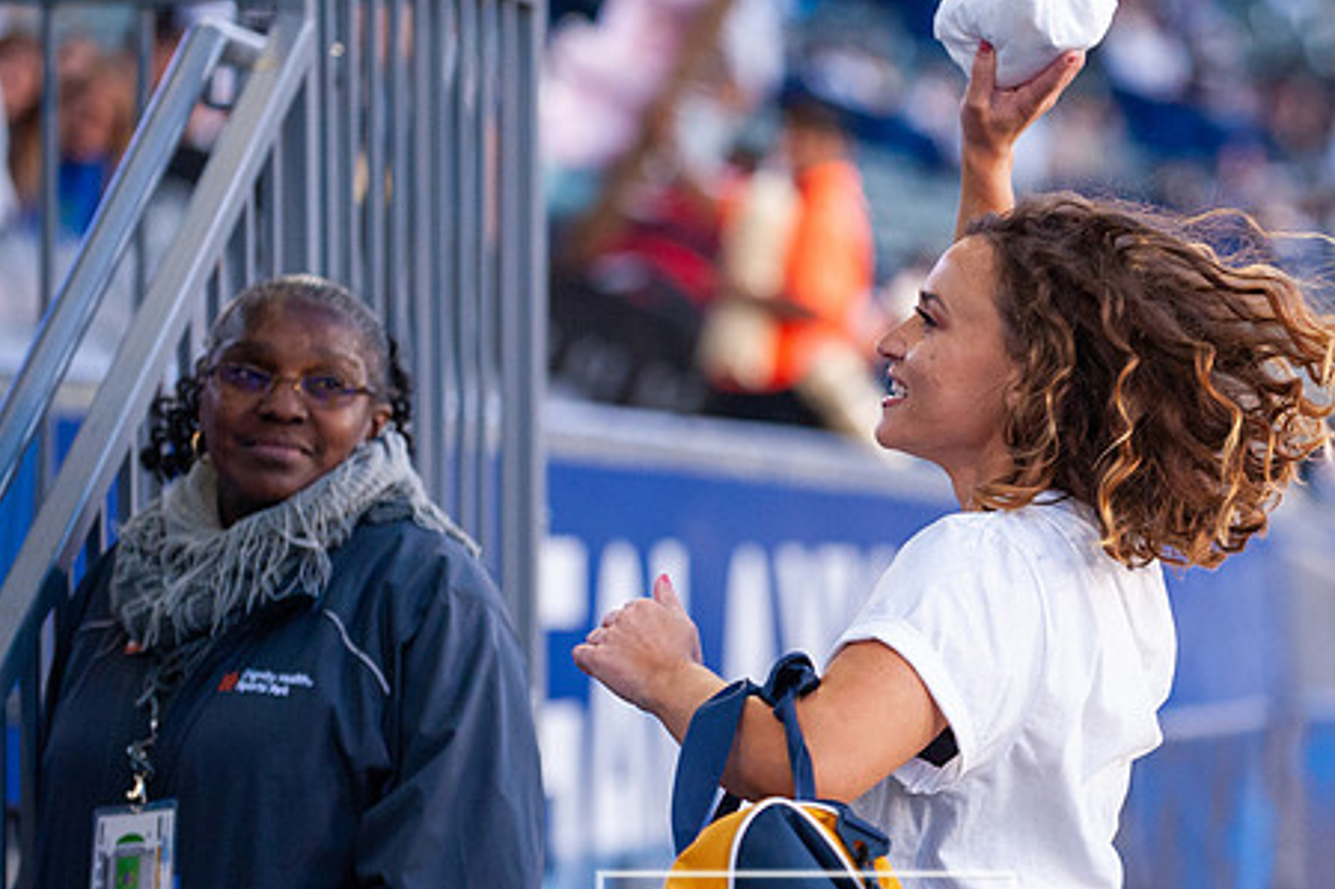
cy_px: 478
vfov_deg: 6.2
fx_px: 8266
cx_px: 1040
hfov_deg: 9.2
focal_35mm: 223
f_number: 2.8
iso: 1600
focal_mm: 135
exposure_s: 1/640
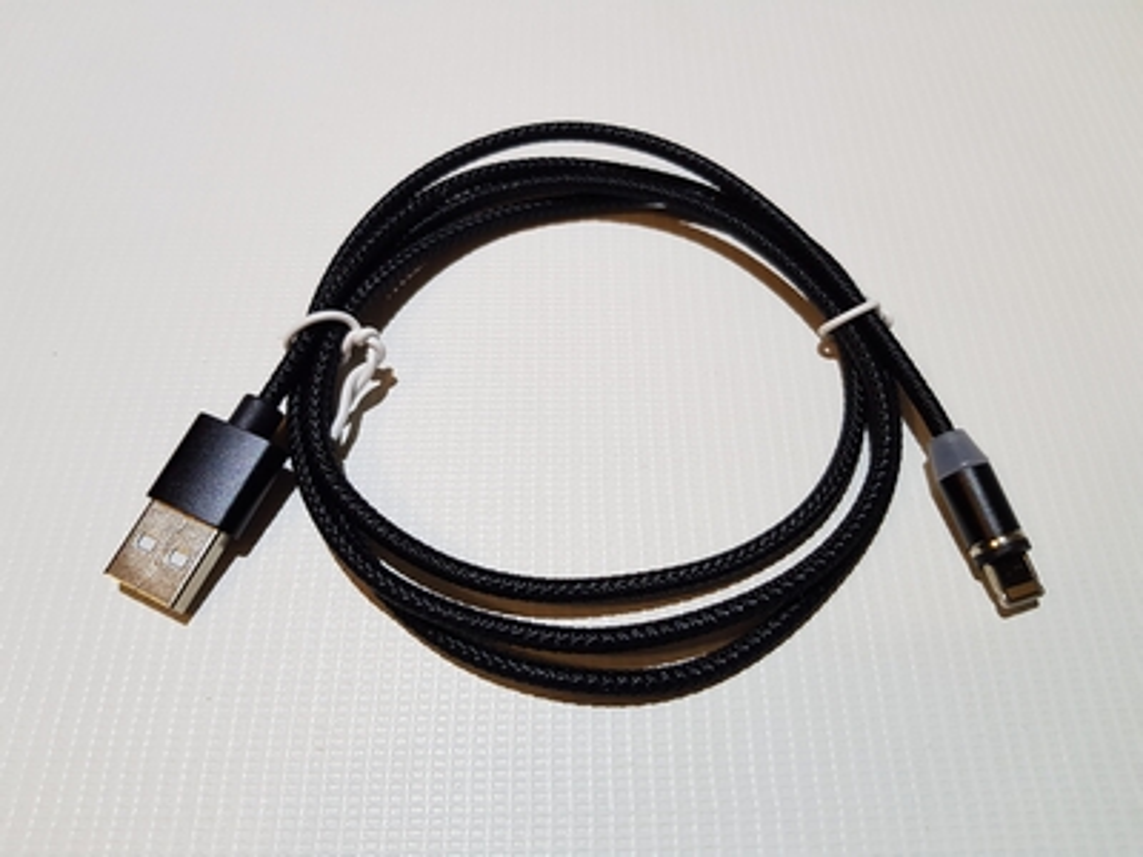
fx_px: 859
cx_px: 572
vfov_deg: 53.1
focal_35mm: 26
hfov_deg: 67.3
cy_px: 428
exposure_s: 1/50
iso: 160
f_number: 1.7
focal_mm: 4.2
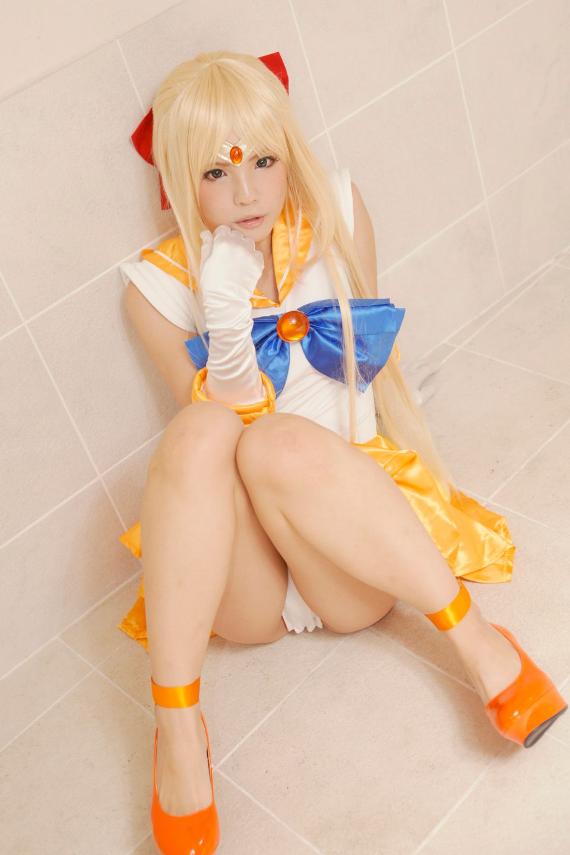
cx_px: 285
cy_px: 428
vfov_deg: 48.5
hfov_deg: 33.4
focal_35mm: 40
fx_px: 950
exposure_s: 1/160
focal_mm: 40
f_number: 4
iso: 200
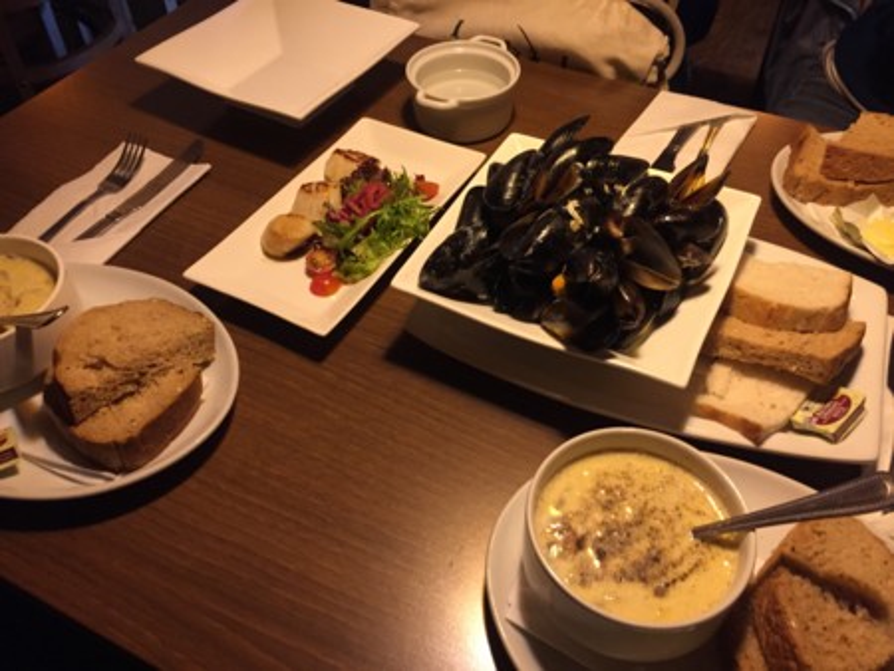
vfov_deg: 48.3
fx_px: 749
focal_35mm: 29
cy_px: 336
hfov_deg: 61.6
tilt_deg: -48.5
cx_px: 447
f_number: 2.2
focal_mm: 4.15
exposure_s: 1/30
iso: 200
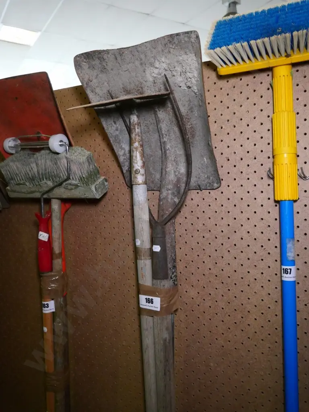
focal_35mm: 30
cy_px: 206
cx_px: 154
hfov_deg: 46.8
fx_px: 357
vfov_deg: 60.0
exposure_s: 1/320
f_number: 4.5
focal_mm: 15
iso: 3200
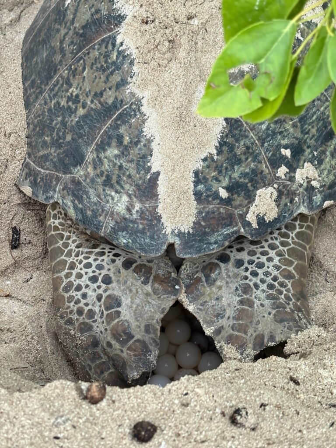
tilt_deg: -44.4
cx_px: 168
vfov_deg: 36.8
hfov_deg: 28.0
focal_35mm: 52
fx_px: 673
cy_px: 224
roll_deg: -2.8
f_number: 1.6
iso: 200
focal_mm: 5.96
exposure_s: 1/40
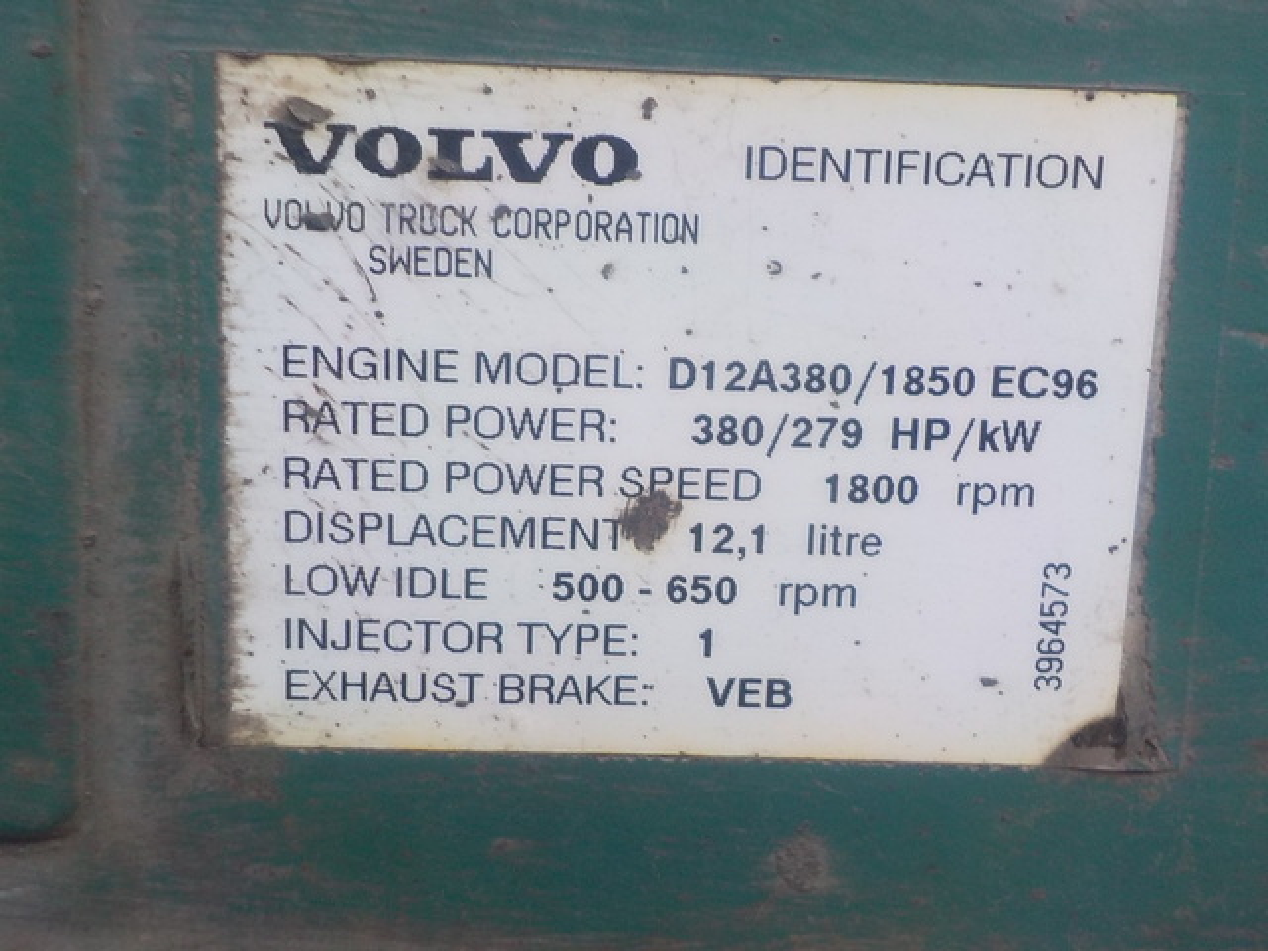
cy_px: 476
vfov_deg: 46.8
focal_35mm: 30
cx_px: 634
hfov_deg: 60.0
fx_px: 1099
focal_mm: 4.1
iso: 180
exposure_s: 1/30
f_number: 3.3
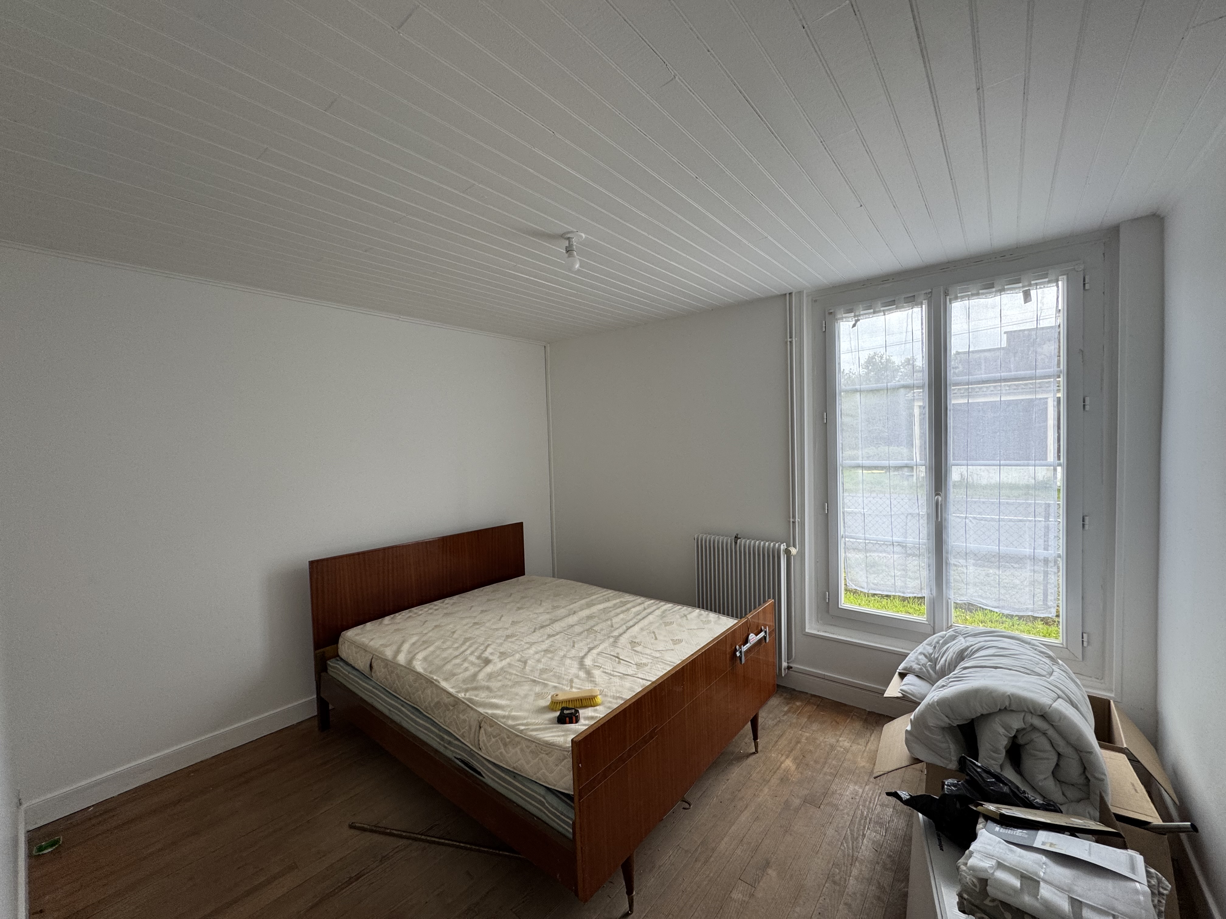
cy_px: 460
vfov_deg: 85.7
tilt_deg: -1.9
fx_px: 496
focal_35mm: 14
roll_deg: +2.2
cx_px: 613
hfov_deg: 102.1
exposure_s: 1/100
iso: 100
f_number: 2.2
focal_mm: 2.22
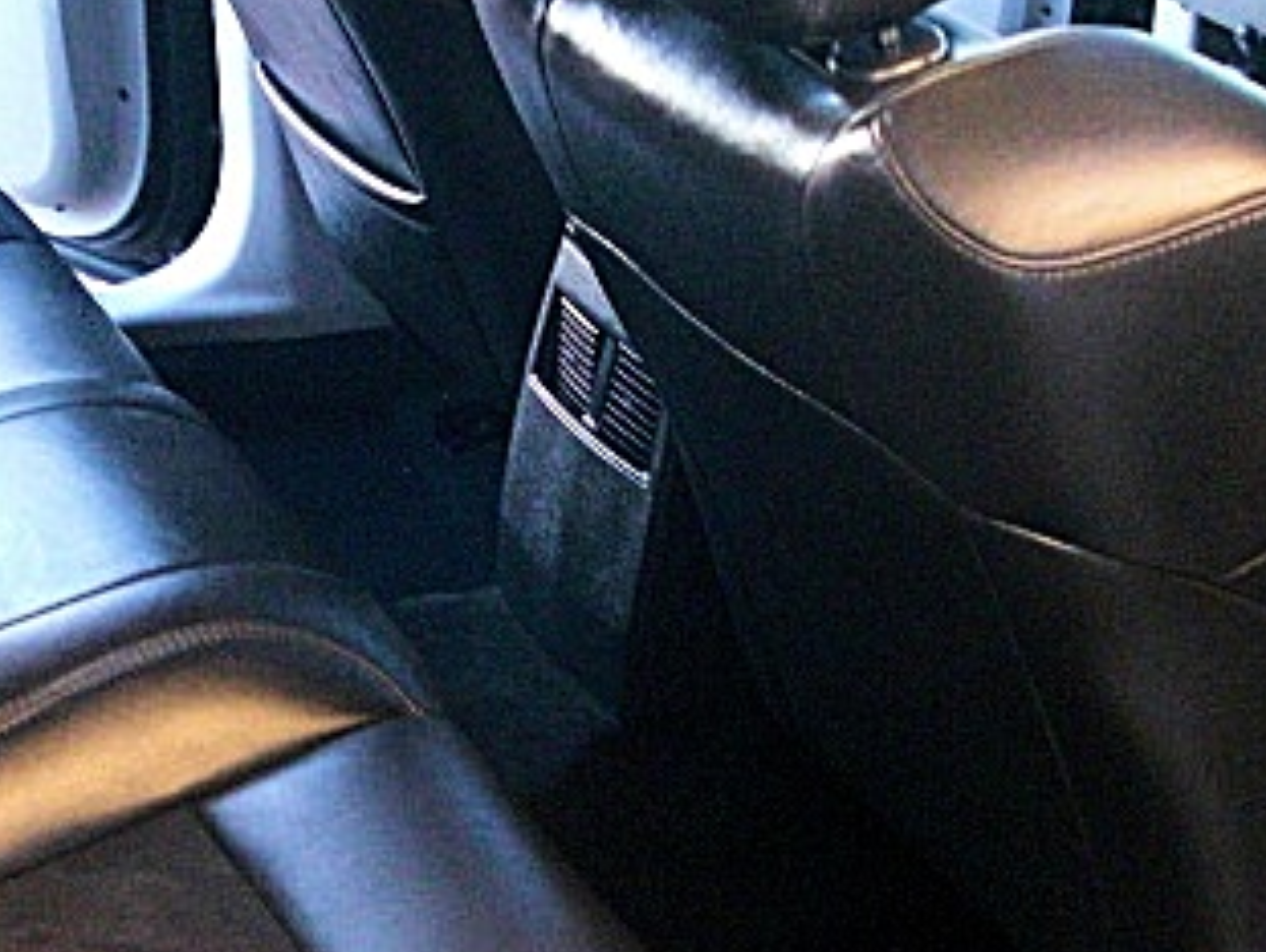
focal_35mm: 74
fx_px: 2710
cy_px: 561
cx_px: 366
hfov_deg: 26.1
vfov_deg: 19.9
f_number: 2.8
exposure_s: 1/60
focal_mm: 6.3
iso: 800
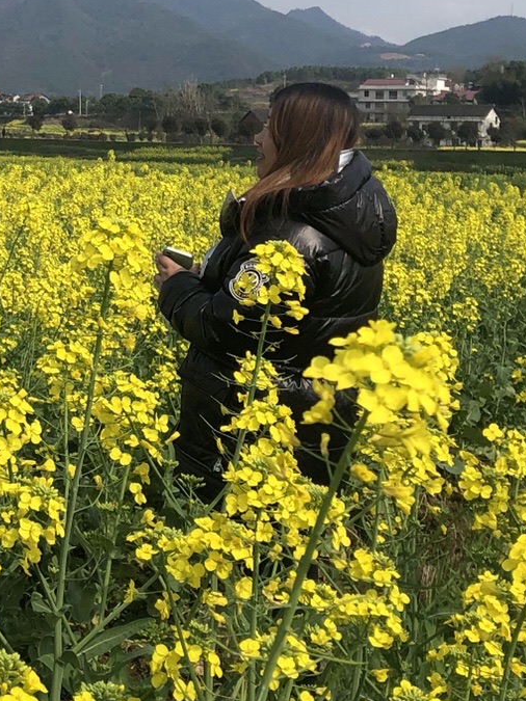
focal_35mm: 83
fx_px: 1682
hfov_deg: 17.1
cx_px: -79
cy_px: 180
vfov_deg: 23.3
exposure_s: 1/2525
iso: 20
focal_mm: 4
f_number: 1.8
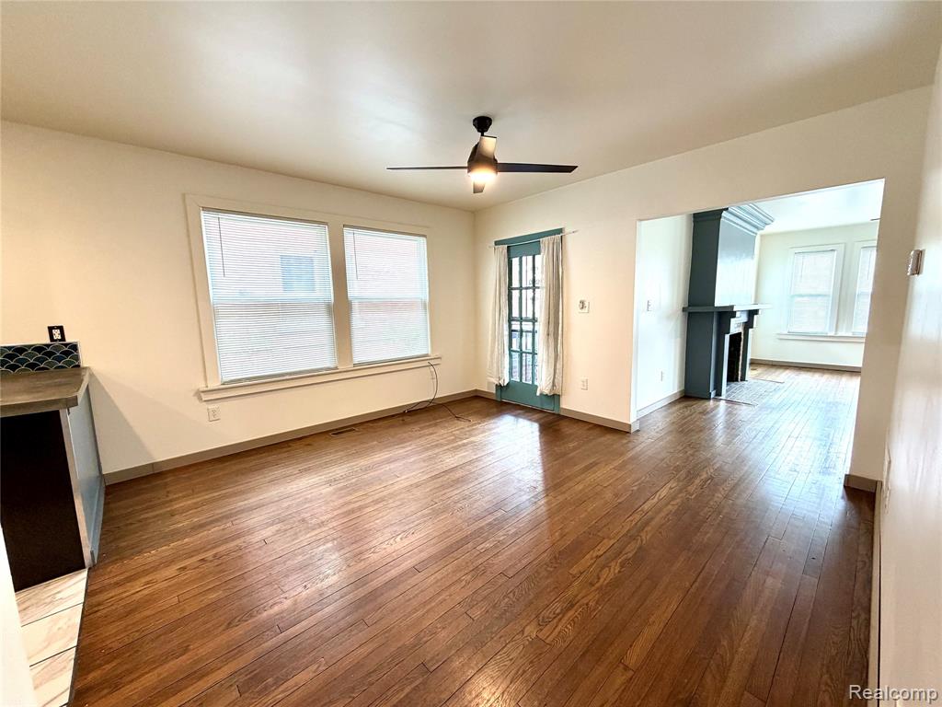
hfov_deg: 102.1
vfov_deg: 85.7
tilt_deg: -7.9
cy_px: 354
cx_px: 471
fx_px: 381
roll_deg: +1.3
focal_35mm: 14
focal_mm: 2.22
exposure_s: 1/60
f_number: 2.2
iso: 200
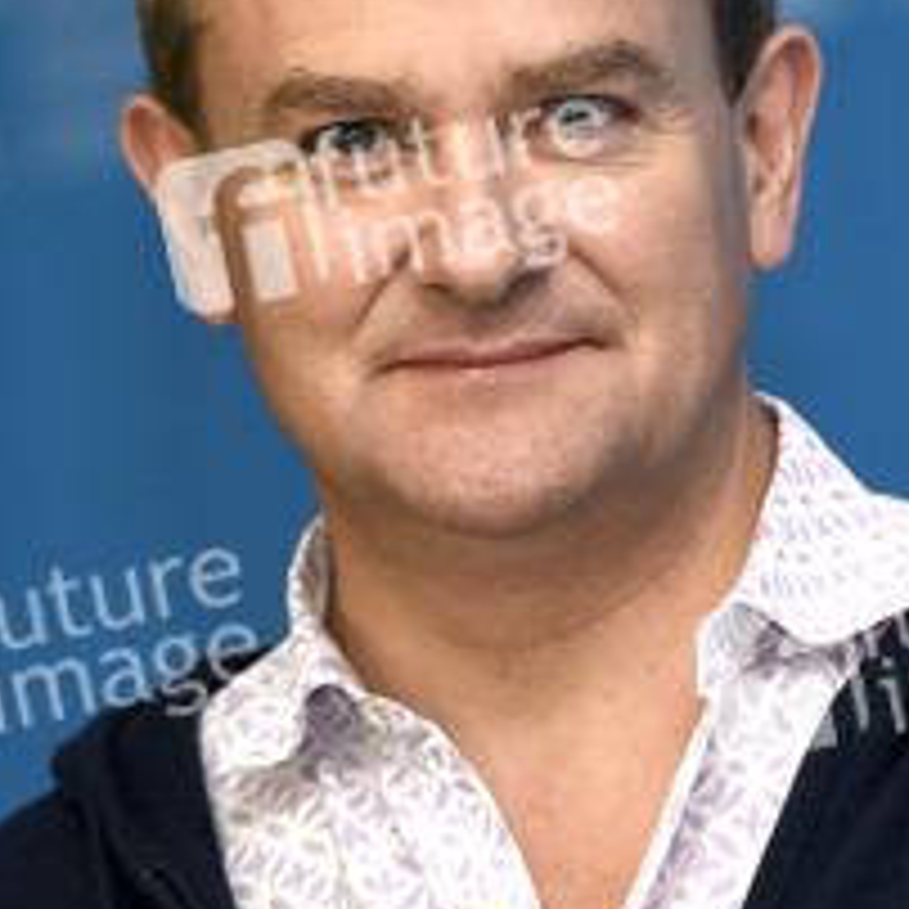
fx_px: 14973
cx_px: 518
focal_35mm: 504
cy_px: 432
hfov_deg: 3.5
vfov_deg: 3.5
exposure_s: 1/320
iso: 640
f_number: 3.5
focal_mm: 200
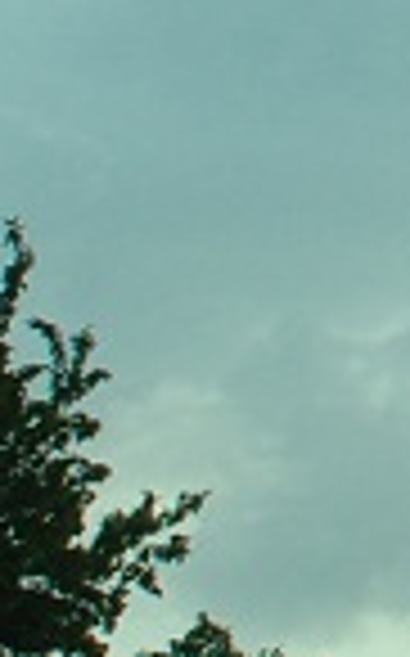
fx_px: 3895
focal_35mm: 217
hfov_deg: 5.5
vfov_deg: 9.6
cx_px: 1399
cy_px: -38
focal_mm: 21
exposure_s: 1/250
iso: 200
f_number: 8
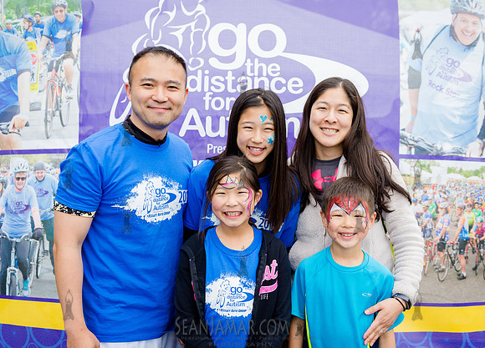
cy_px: 174
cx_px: 246
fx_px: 552
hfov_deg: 47.4
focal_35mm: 40
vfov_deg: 35.1
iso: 200
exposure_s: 1/640
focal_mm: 38
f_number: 3.5
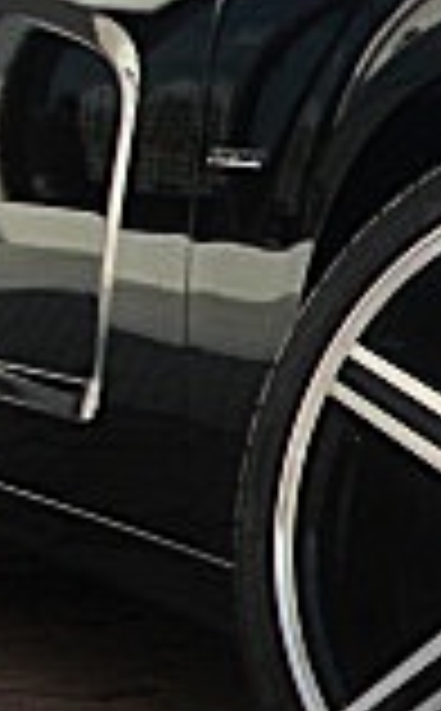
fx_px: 2997
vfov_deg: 13.5
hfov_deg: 8.0
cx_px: 873
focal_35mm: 155
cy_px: 482
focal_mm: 6.3
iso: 50
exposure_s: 1/400
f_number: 2.8
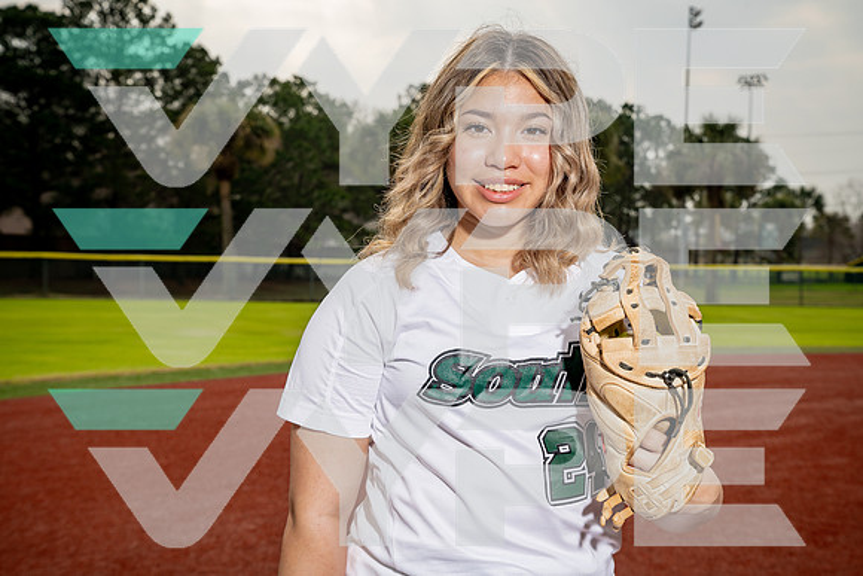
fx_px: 1415
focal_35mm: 59
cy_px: 288
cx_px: 432
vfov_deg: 23.0
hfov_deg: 33.9
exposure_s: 1/250
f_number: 8
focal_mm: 59
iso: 100
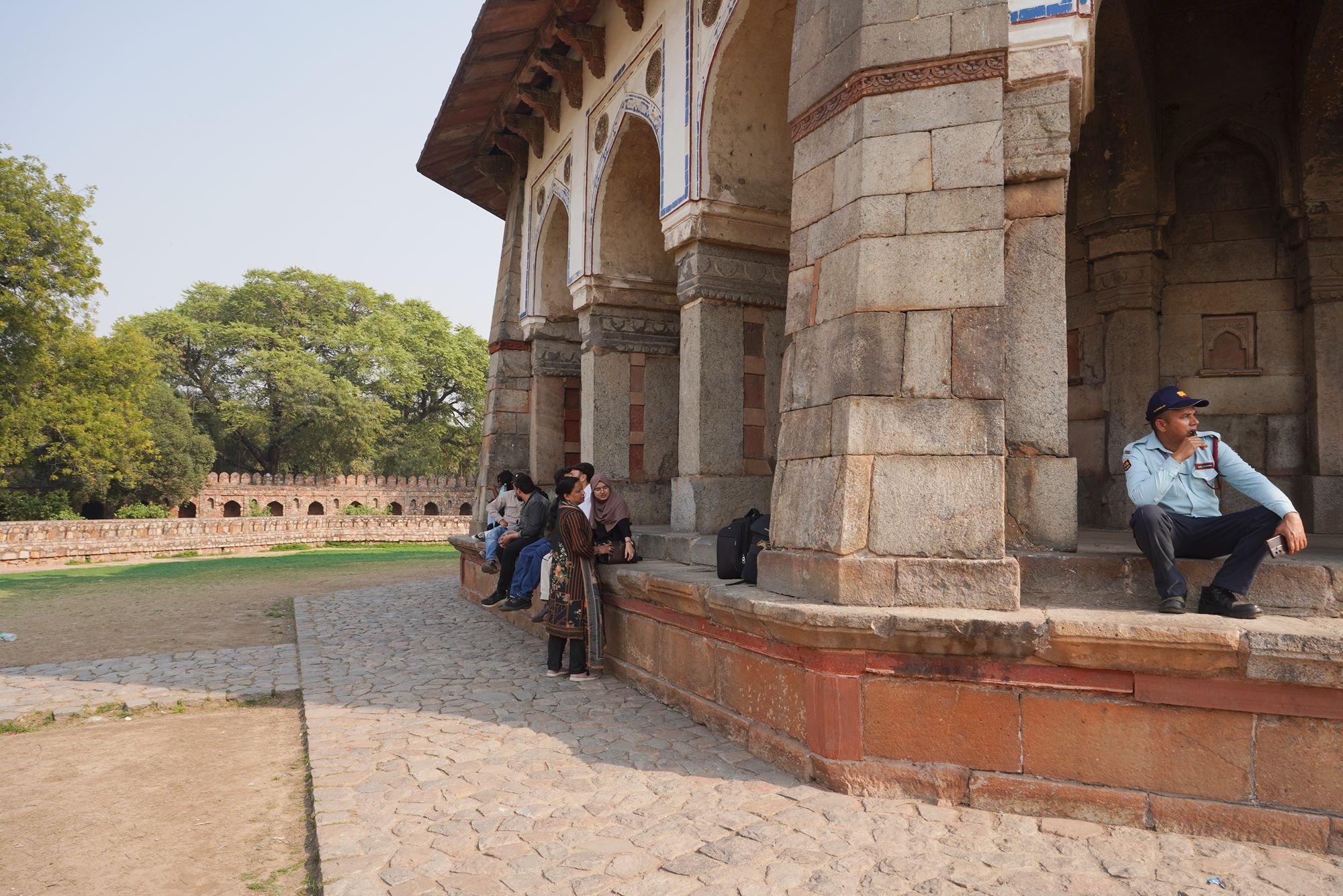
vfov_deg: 53.1
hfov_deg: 73.7
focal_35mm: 24
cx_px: 672
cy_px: 448
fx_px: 895
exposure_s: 1/100
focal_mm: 24
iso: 100
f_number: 11
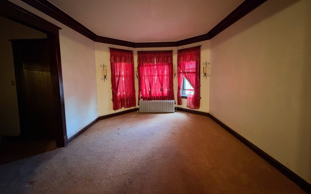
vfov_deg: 74.5
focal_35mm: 15
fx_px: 127
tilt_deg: -5.1
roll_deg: +0.4
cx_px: 156
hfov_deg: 101.5
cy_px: 86
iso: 1250
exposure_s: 1/30
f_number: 2.2
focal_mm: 2.22
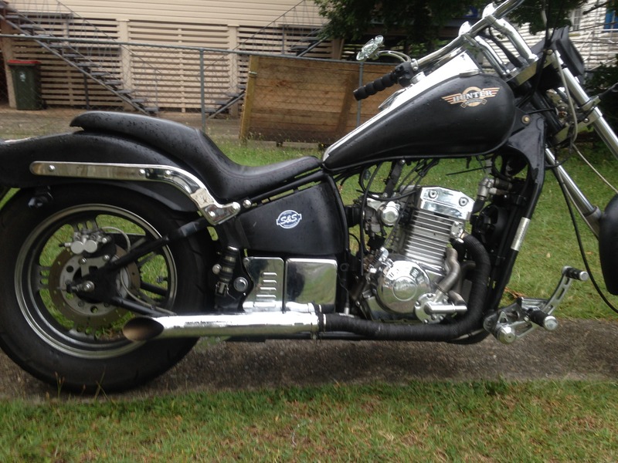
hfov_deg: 55.4
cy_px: 232
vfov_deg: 42.9
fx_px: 589
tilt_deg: -16.0
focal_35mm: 33
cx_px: 309
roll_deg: -3.1
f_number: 2.4
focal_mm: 4.12
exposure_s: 1/24
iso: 50
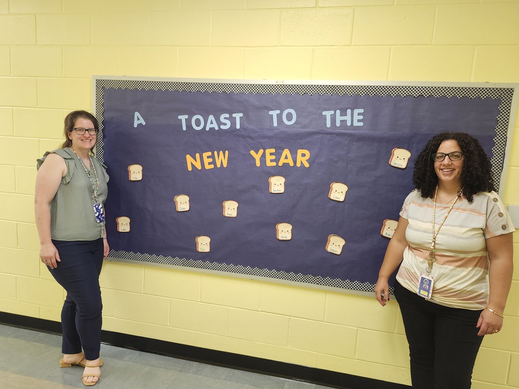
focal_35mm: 24
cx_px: 255
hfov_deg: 71.6
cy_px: 197
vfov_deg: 56.8
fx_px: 360
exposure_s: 1/120
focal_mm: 5.54
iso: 500
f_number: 1.8
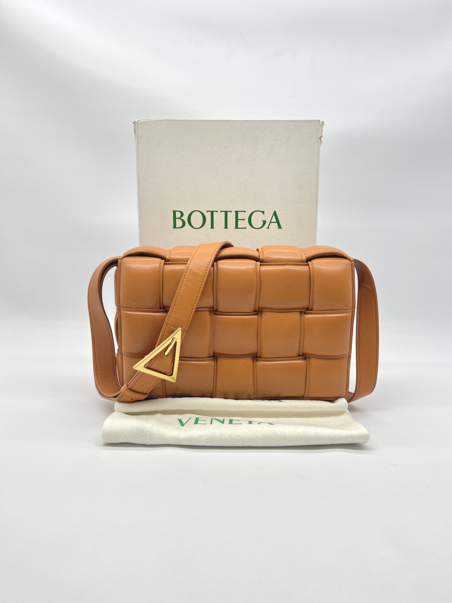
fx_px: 453
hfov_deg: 53.1
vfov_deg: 67.3
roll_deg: -0.1
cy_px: 302
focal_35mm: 26
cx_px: 226
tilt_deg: -9.0
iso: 32
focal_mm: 5.7
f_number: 1.5
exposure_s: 1/150
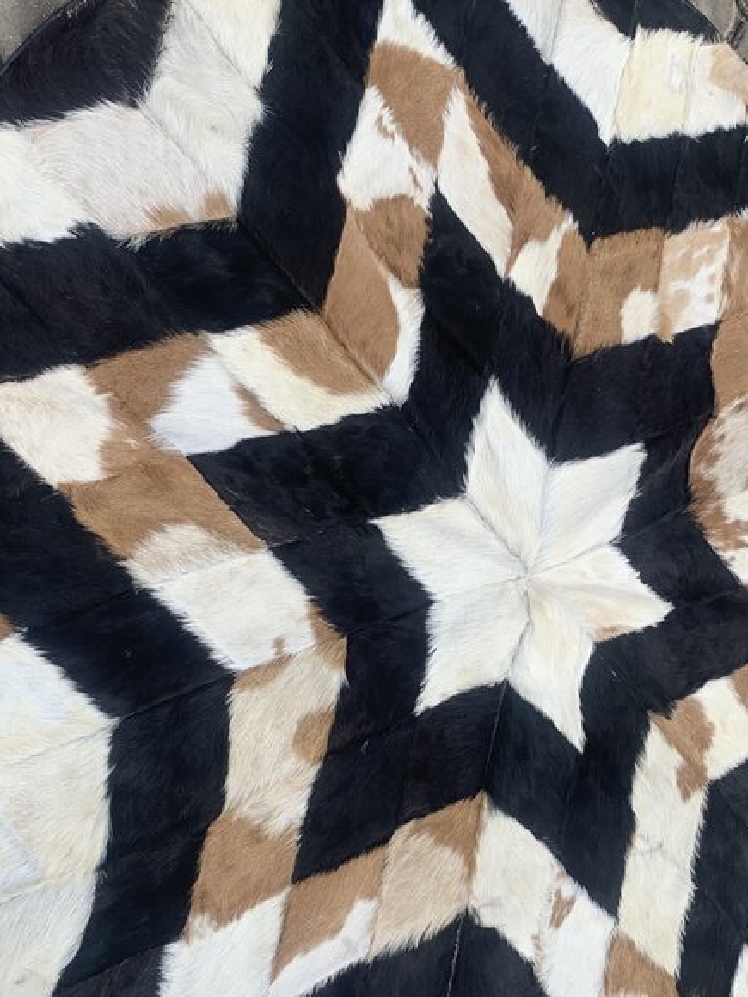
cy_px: 586
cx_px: 370
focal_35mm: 43
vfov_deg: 43.7
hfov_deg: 33.6
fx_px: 1239
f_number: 1.8
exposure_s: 1/789
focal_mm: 4.25
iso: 25
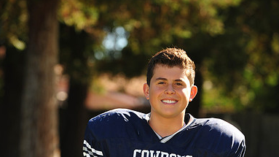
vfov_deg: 4.9
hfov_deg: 8.8
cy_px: 209
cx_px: 139
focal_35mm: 246
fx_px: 1819
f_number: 4.5
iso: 200
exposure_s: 1/400
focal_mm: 155
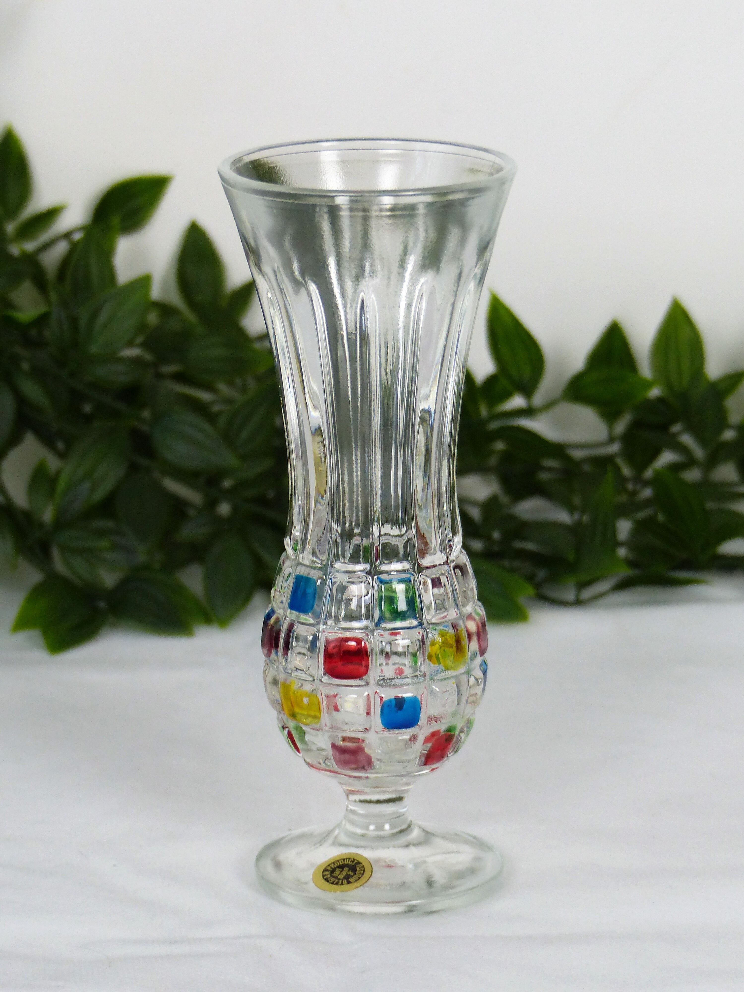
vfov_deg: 11.2
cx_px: 372
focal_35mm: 176
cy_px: 496
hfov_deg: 8.4
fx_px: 5044
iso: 200
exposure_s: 1/80
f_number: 2.8
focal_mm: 28.7
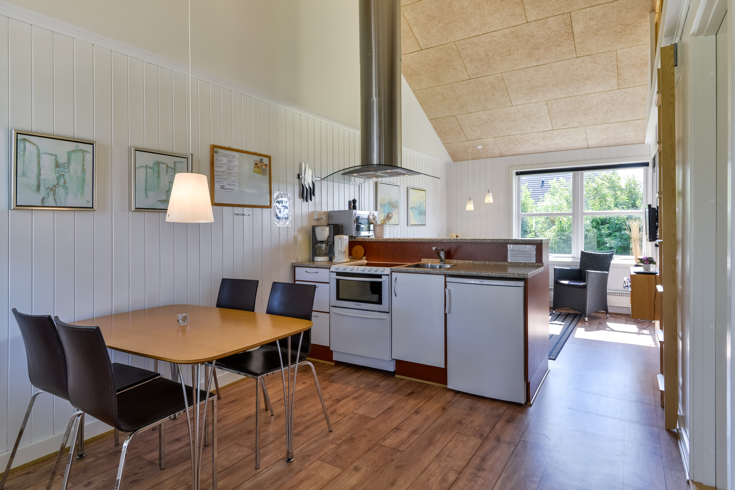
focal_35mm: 20
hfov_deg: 84.0
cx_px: 368
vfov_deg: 62.0
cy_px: 245
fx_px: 408
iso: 250
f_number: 7.1
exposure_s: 1/40
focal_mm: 20
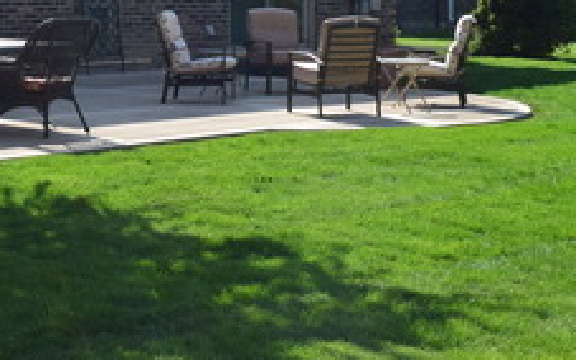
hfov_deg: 21.4
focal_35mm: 95
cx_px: 53
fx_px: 1492
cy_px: 4
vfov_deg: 13.6
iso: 400
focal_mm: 22
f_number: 11
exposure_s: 1/500
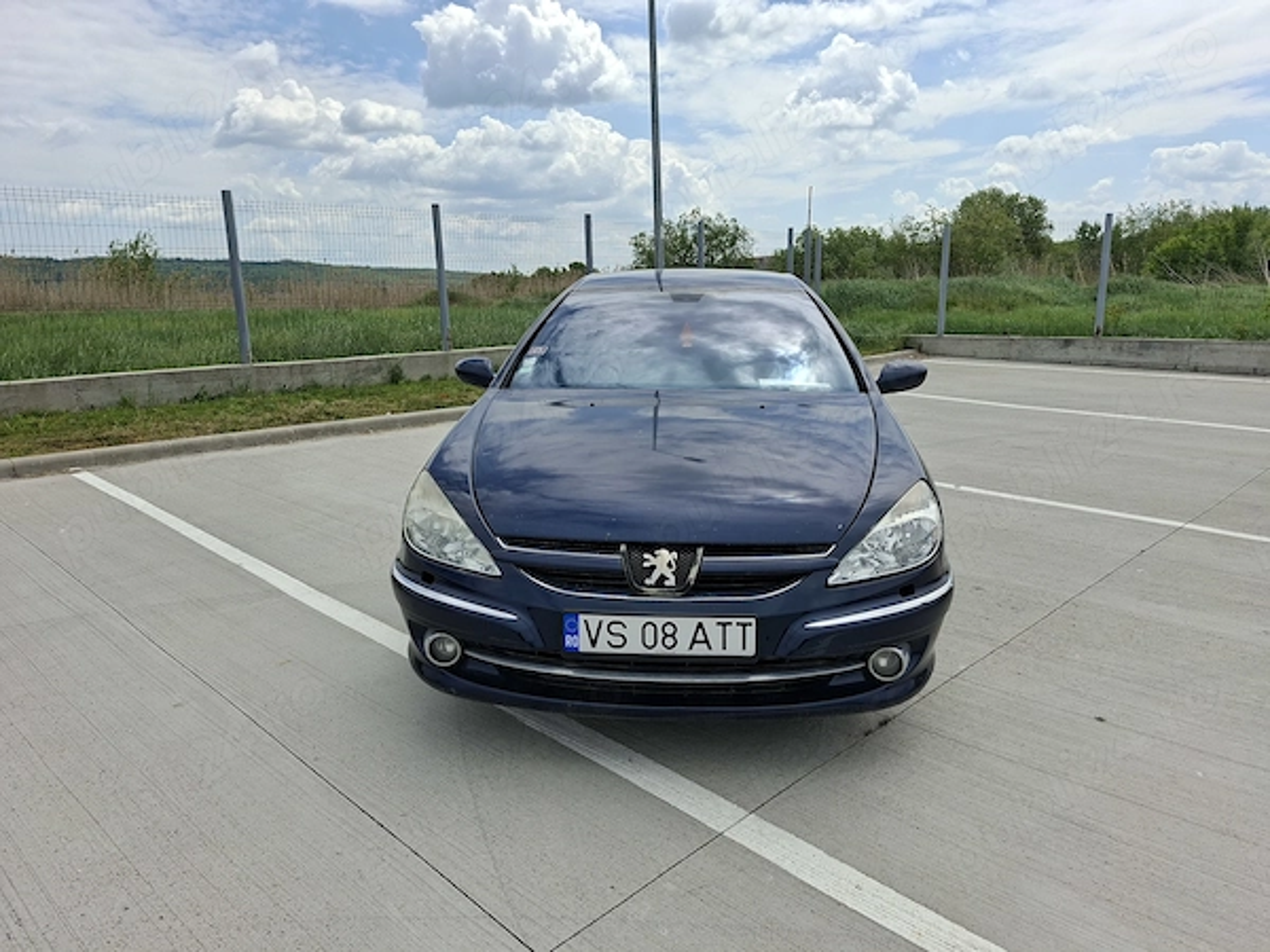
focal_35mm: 23
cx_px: 635
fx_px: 844
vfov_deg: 58.9
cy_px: 476
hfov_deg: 73.9
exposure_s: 1/3067
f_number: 1.8
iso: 50
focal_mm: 5.54
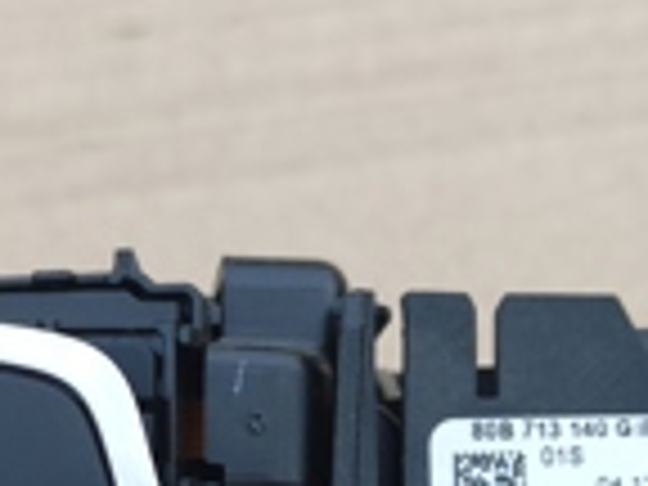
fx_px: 2078
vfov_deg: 12.9
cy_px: 616
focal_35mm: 111
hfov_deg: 17.7
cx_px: 225
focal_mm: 5.43
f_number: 1.89
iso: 85
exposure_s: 1/120
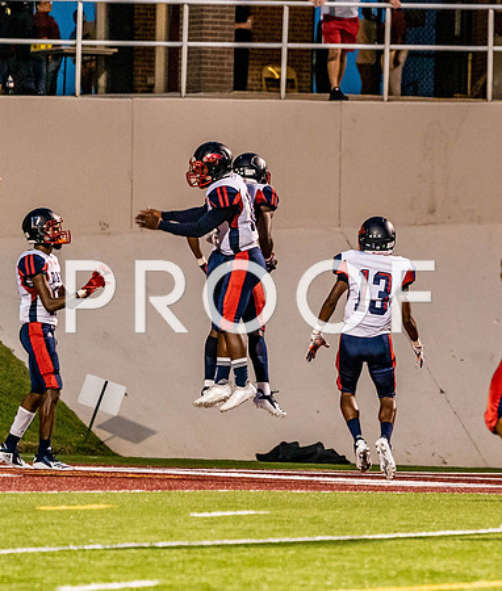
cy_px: 280
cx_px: 408
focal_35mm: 369
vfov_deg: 5.1
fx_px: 6619
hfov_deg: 4.3
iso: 6400
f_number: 5.6
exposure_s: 1/500
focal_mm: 241
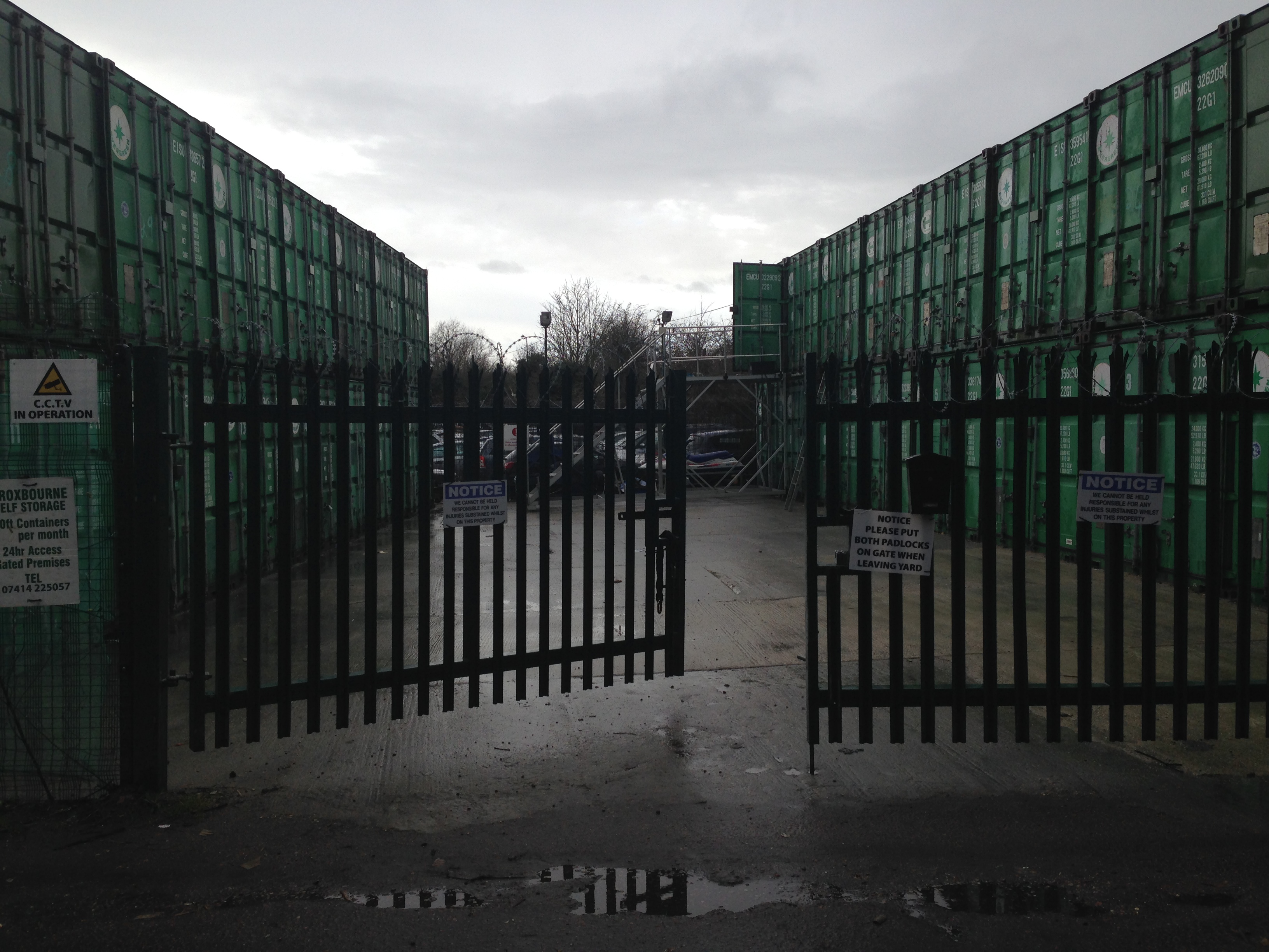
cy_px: 476
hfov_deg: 55.4
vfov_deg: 42.9
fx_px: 1210
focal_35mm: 33
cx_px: 634
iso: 50
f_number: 2.4
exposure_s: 1/669
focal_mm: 4.12
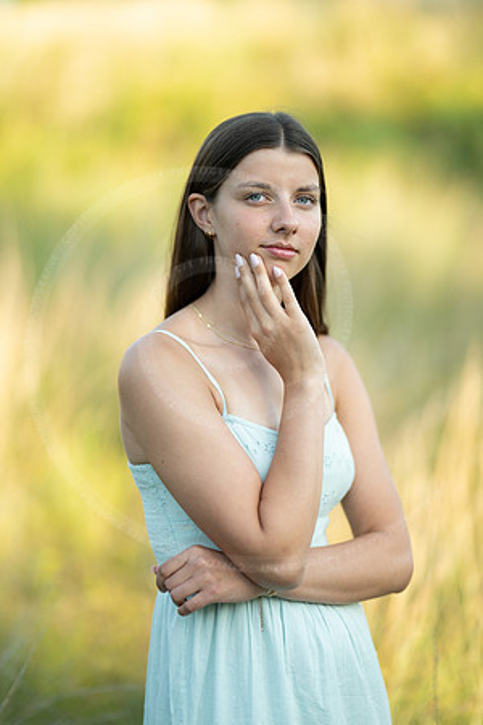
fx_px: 1710
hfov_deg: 16.1
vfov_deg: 23.9
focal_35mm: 85
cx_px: 242
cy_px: 362
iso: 160
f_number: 1.2
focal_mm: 85
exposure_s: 1/1600
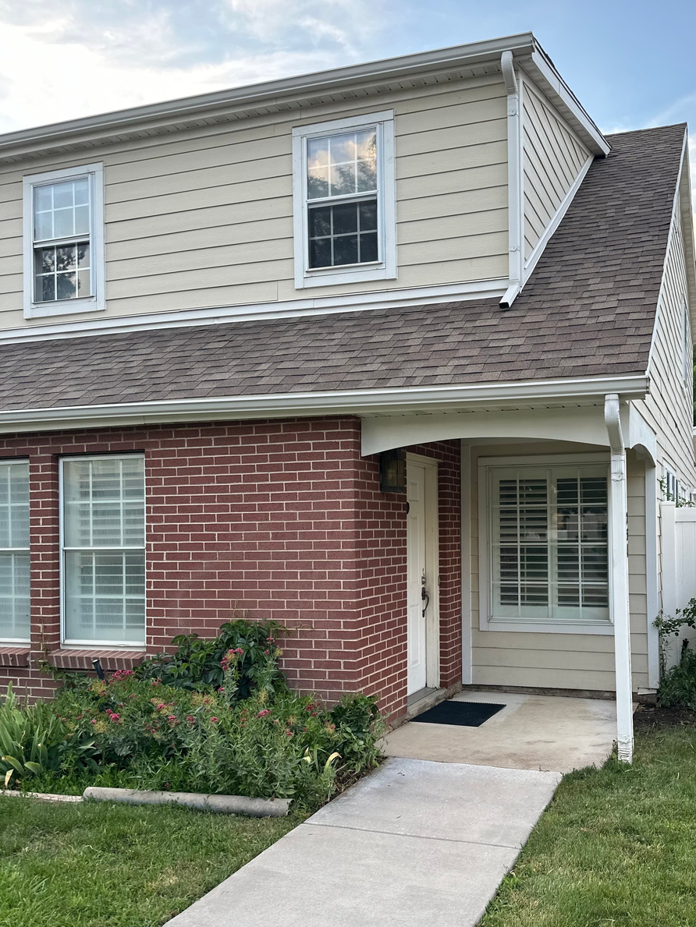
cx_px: 448
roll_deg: -0.3
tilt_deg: +1.9
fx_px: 831
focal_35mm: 31
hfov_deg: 45.0
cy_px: 513
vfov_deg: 58.2
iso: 80
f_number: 1.78
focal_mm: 6.86
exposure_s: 1/162
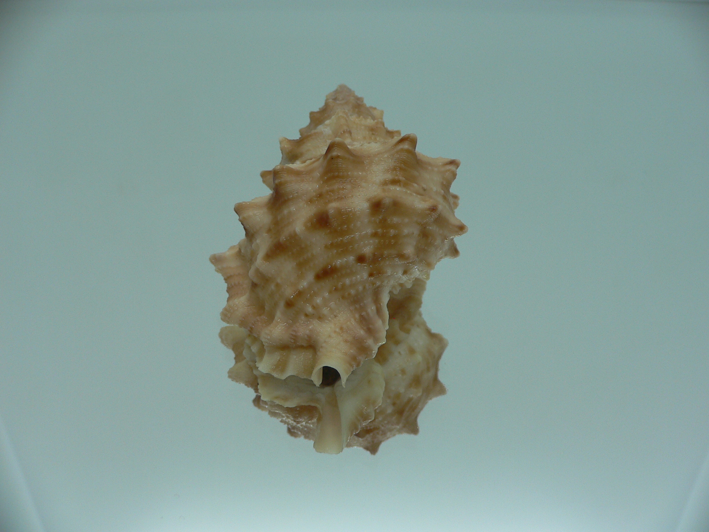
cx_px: 354
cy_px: 266
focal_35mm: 35
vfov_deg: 40.7
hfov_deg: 52.6
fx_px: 717
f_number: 2.8
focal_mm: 4.6
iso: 80
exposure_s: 1/60
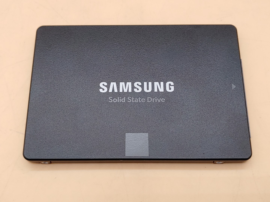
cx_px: 135
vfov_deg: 29.7
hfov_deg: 38.9
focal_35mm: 49
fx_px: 382
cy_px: 101
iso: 50
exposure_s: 1/72
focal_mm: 4.36
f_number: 1.8
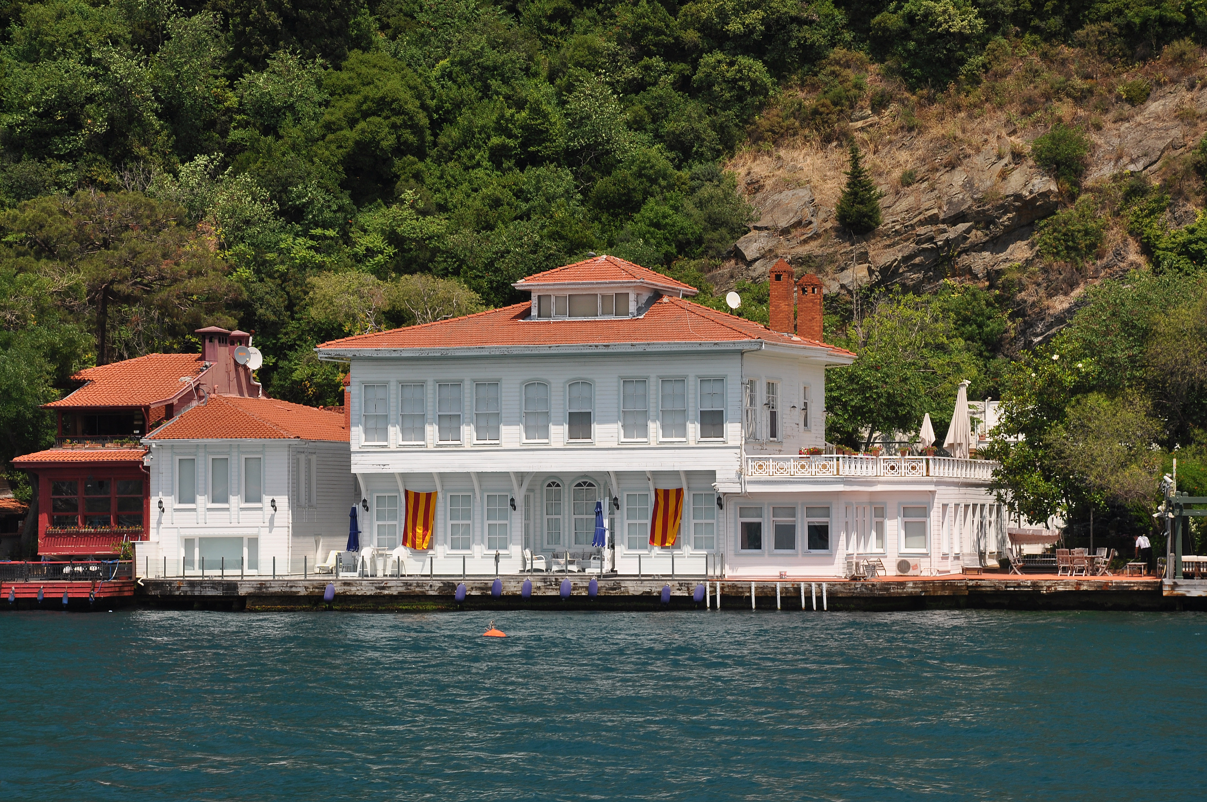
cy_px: 401
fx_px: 3516
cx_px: 604
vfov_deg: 13.0
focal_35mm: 105
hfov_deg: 19.5
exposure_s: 1/160
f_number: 10
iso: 200
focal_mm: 70
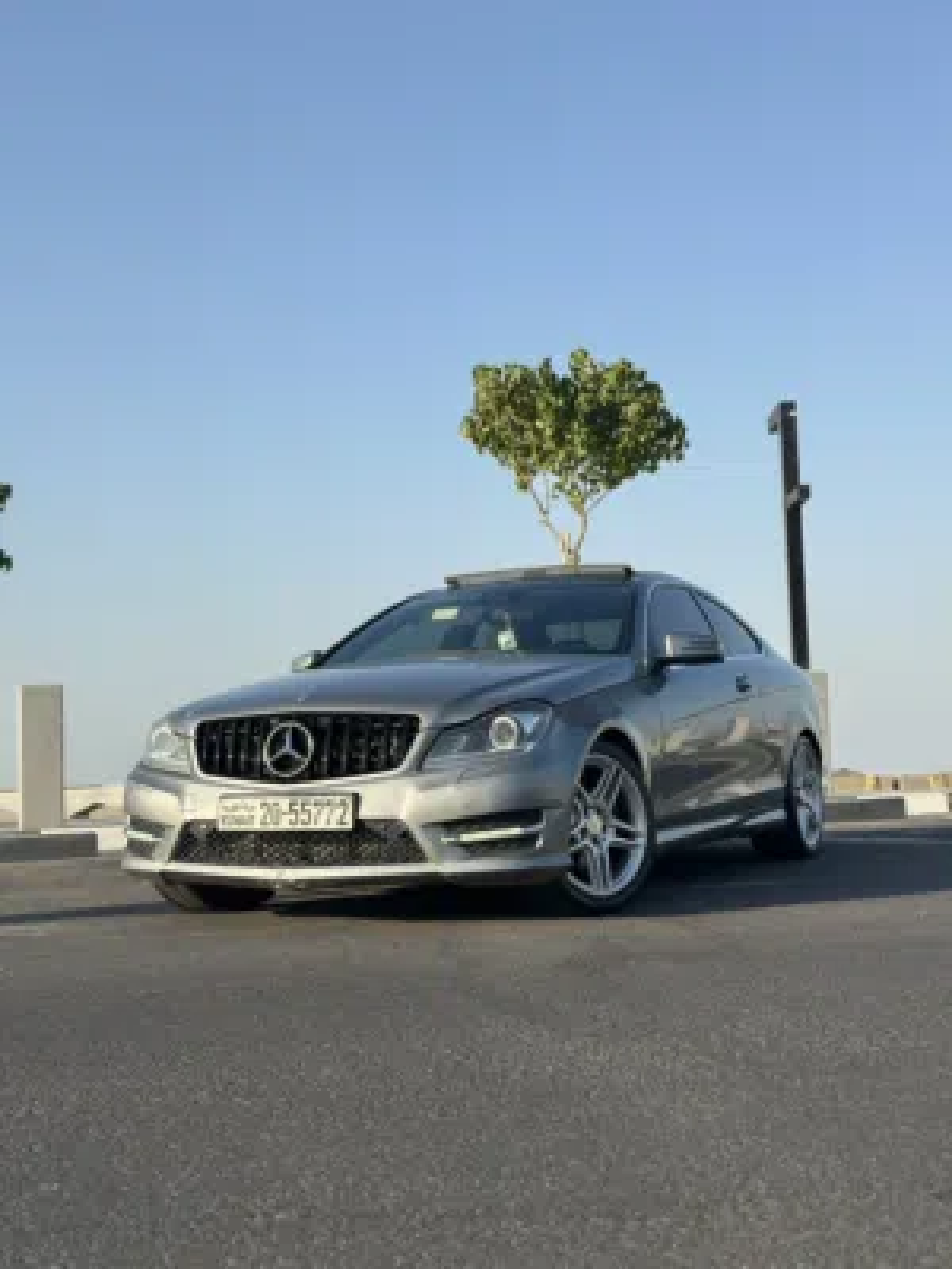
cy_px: 634
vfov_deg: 39.7
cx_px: 476
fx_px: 1760
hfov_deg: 30.3
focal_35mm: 48
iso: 80
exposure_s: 1/3731
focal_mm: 6.86
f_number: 1.78
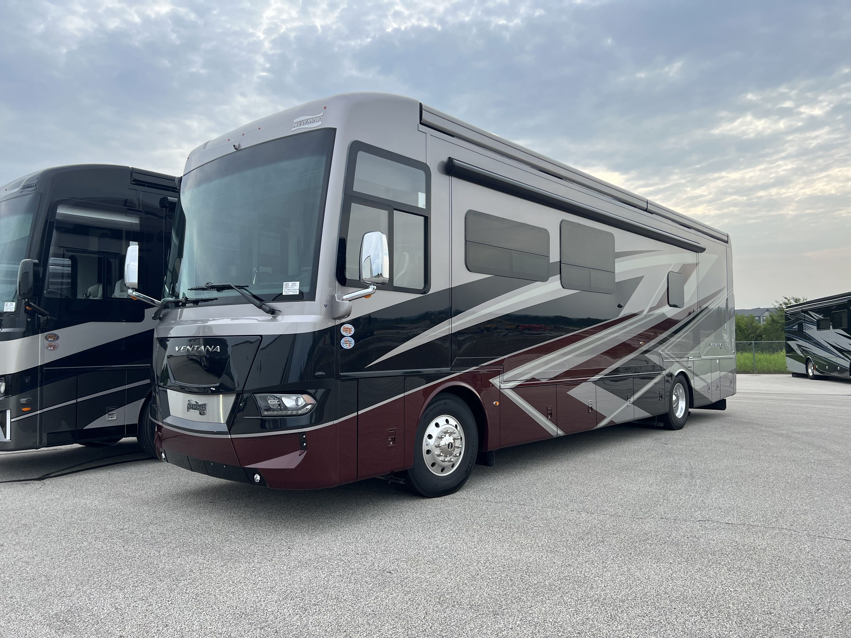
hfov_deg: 67.3
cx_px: 426
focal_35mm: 26
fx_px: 639
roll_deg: +2.1
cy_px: 319
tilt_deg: +3.8
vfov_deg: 53.1
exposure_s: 1/1869
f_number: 1.5
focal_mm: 5.7
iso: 50
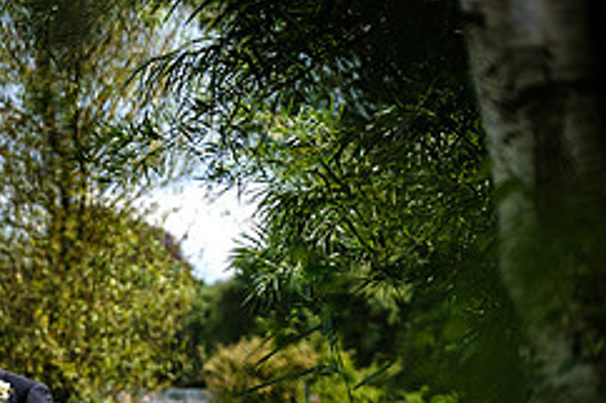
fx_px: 4273
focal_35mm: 254
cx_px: -47
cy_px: 443
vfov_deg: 5.4
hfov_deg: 8.1
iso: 160
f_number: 2.8
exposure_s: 1/1000
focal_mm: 66
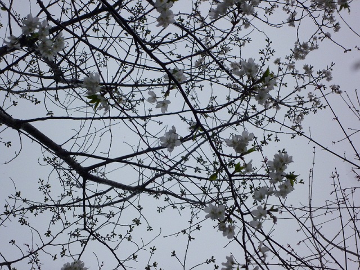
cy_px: 135
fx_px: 1300
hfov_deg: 15.8
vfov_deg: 11.9
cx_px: 180
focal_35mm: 125
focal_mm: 22.5
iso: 320
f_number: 5.9
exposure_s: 1/640
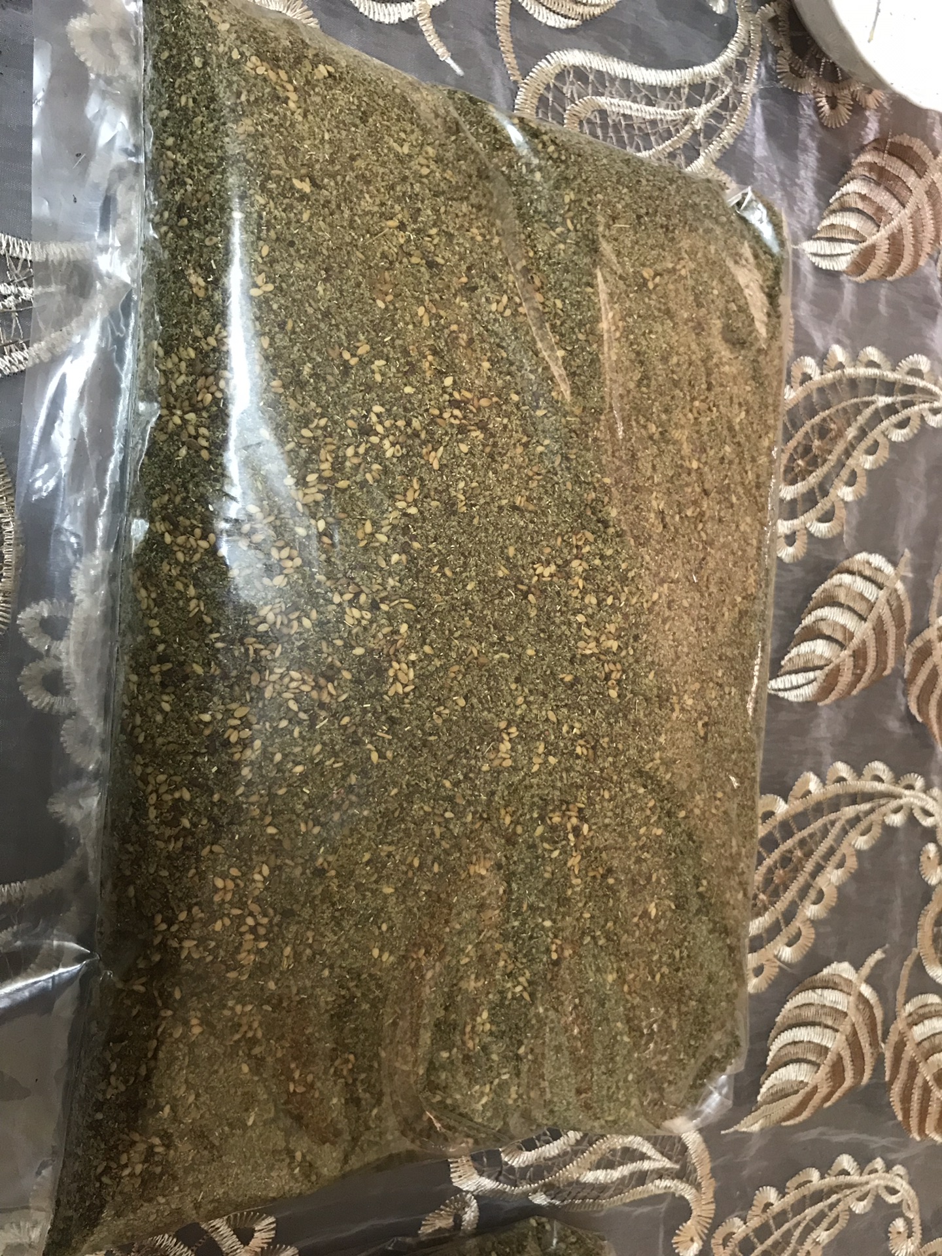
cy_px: 628
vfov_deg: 63.4
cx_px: 471
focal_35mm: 28
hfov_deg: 49.7
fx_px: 1016
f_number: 1.8
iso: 80
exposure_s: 1/17
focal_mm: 3.99
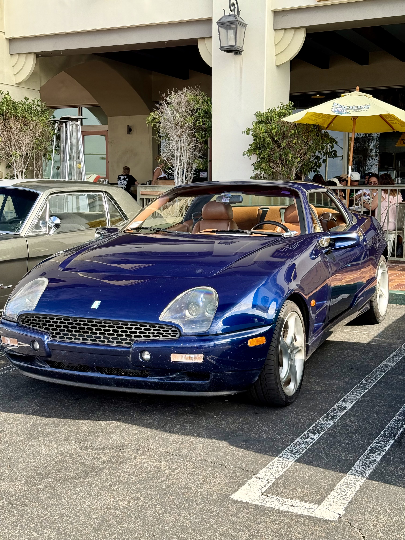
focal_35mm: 48
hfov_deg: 30.3
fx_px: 749
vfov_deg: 39.7
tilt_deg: -7.2
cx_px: 202
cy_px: 270
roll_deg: -0.9
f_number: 1.78
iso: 100
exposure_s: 1/503
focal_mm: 6.76
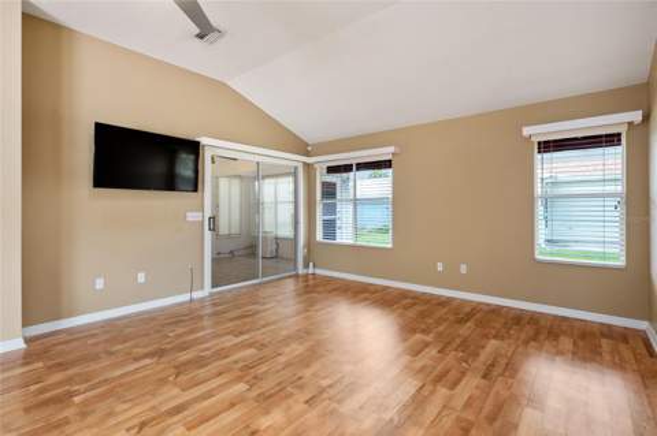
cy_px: 218
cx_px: 328
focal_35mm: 17
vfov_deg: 70.3
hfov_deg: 93.3
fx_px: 310
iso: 200
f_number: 7.1
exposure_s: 1/3
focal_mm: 17
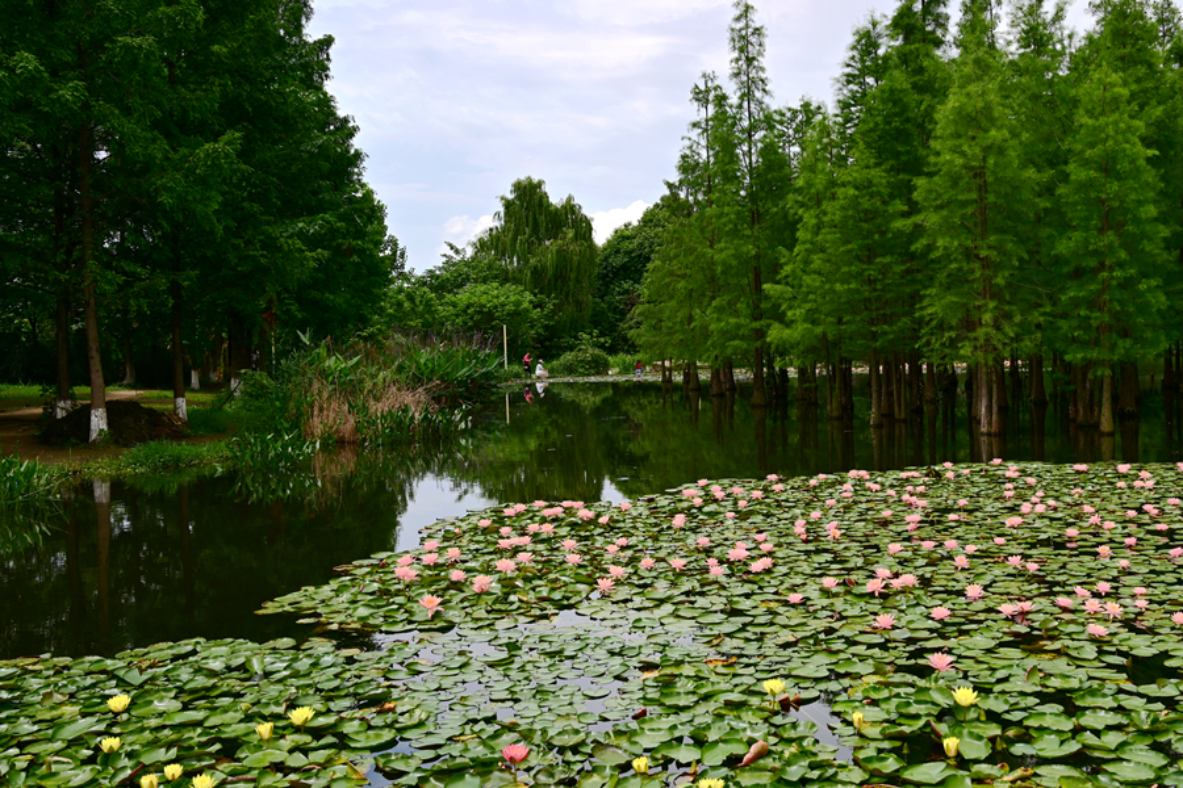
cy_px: 373
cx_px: 745
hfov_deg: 51.7
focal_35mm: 37
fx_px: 1205
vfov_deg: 36.2
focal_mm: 27.5
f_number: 8
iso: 100
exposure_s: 1/320
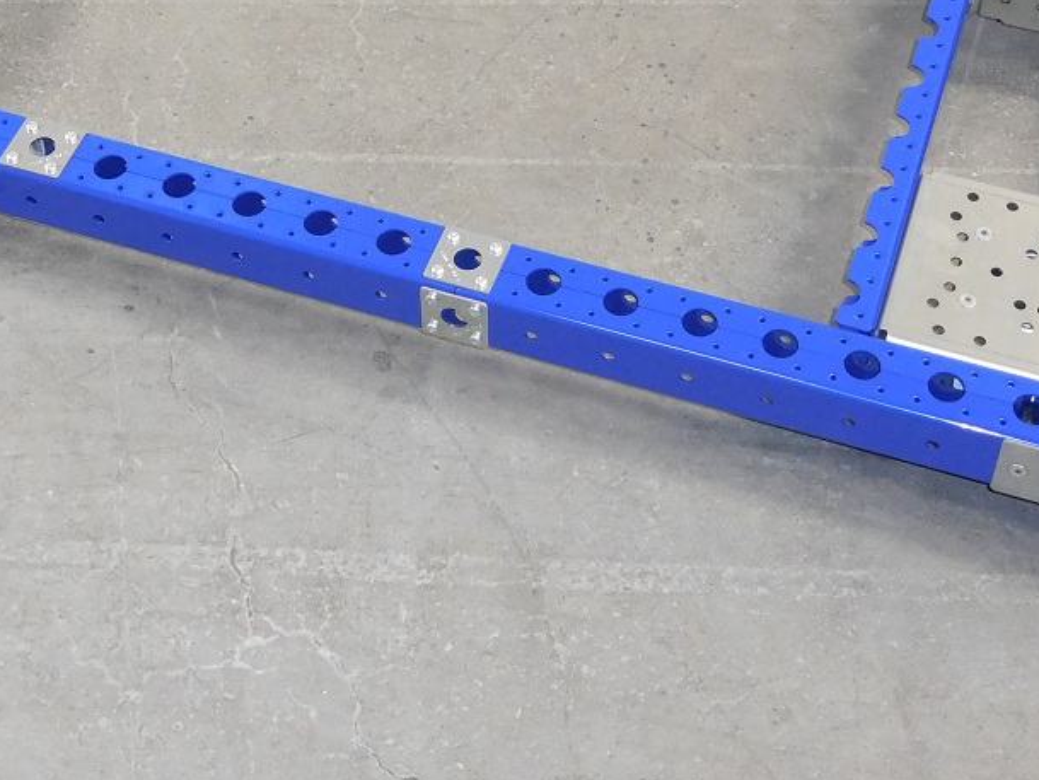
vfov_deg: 20.9
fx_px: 2071
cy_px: 108
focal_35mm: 69
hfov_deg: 28.1
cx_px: 416
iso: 450
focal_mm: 6.2
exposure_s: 1/30
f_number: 3.8
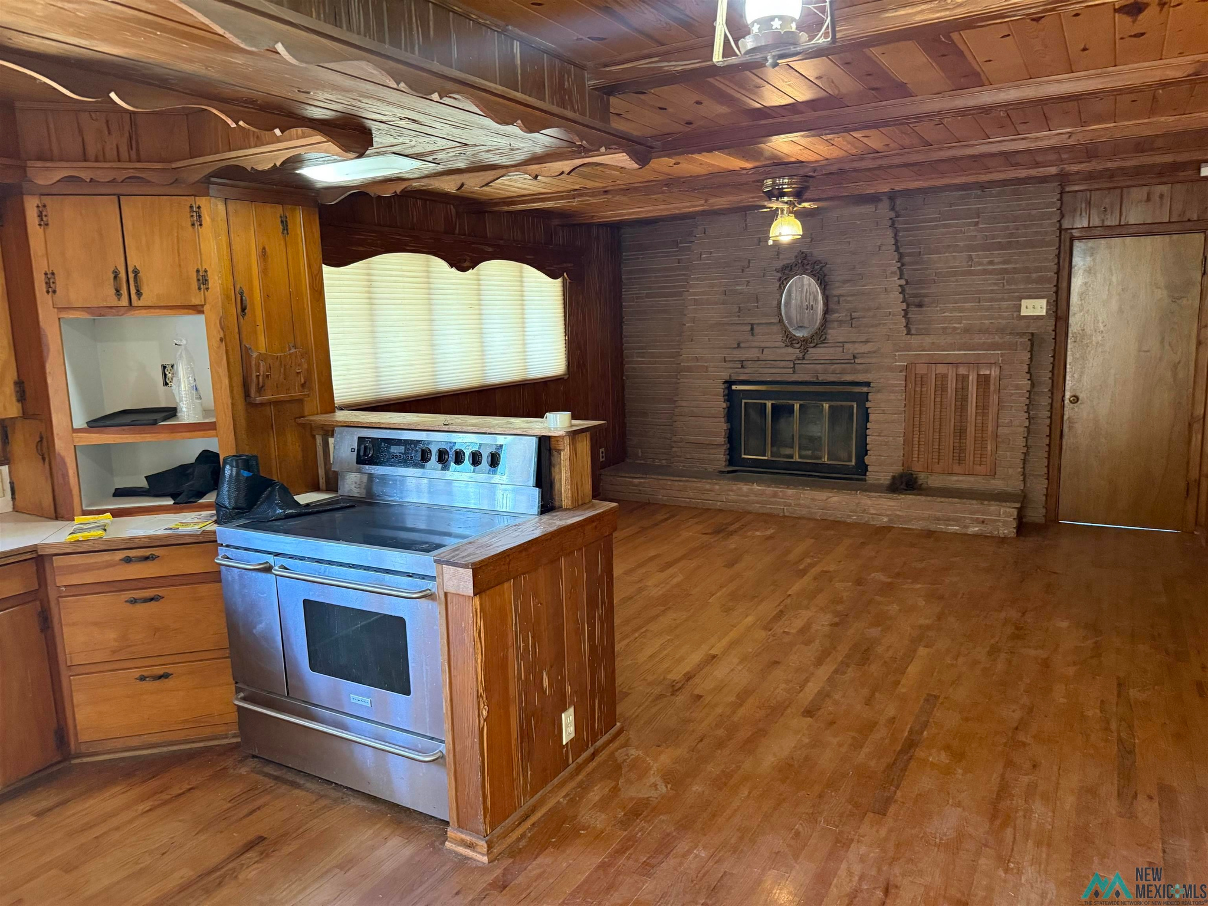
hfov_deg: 71.6
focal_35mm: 24
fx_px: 838
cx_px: 604
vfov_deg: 56.8
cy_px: 453
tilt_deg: -8.9
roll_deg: +1.2
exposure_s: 1/60
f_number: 1.78
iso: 640
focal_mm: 6.76
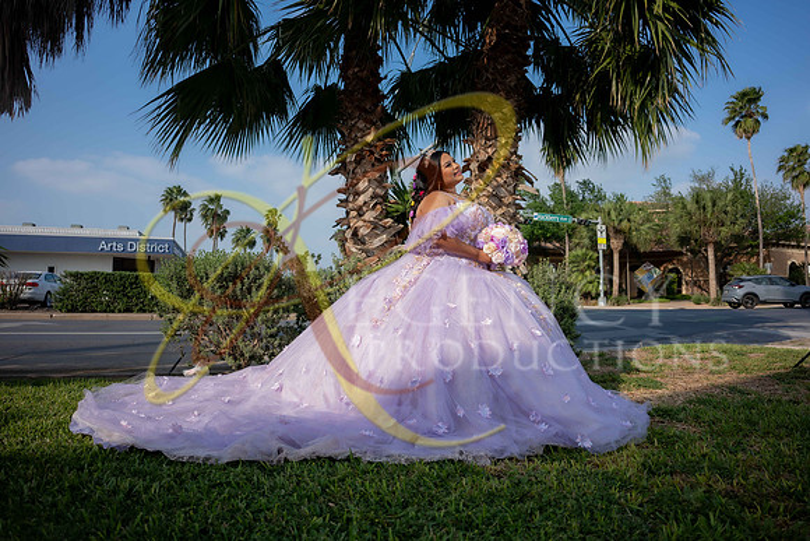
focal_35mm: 20
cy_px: 270
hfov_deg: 84.0
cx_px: 405
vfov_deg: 62.0
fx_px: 450
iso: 125
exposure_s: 1/1600
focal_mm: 20
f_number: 2.8
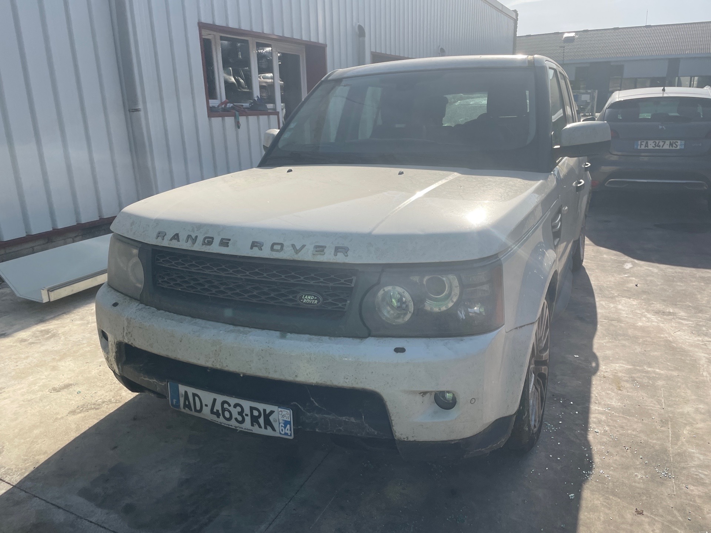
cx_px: 356
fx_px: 534
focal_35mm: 26
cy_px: 266
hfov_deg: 67.3
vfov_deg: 53.1
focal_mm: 4.2
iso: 32
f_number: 1.6
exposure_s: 1/2959
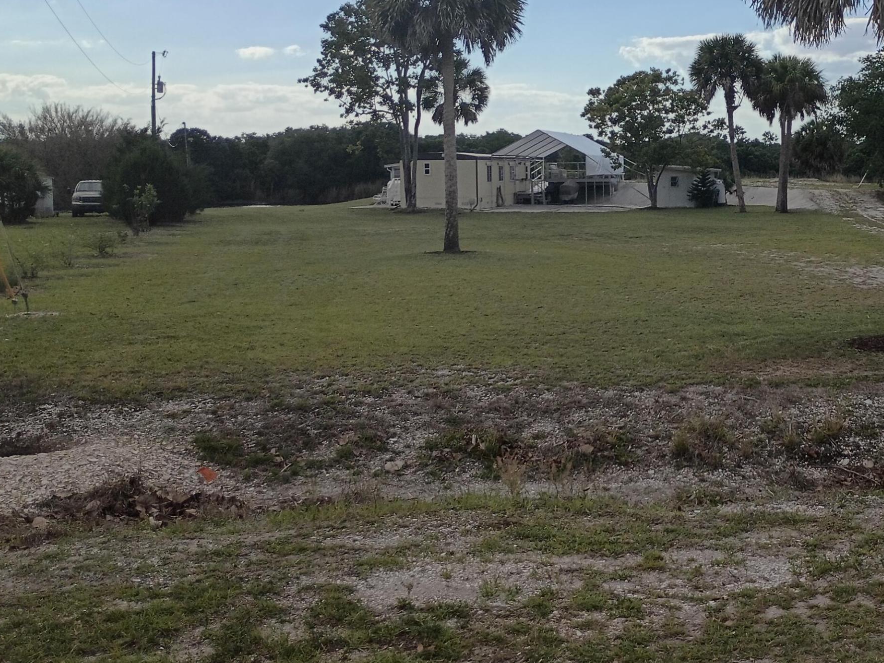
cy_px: 242
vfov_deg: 30.7
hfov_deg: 39.0
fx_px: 1200
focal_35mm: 47
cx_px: 697
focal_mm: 4.27
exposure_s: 1/2304
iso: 102
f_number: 1.8
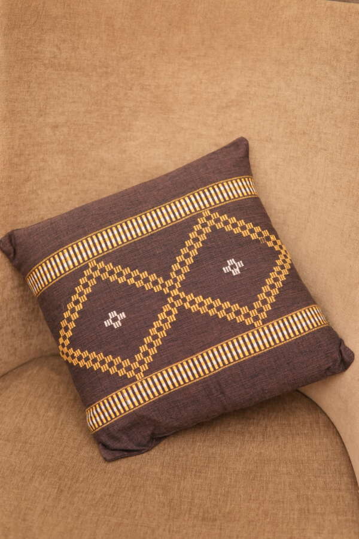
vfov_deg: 43.6
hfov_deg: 29.9
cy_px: 270
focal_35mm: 45
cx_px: 180
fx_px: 673
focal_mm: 30
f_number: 2.8
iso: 2500
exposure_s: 1/160
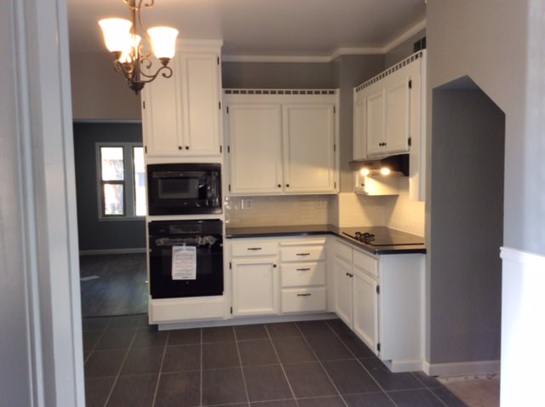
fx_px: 519
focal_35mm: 33
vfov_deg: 42.8
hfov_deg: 55.4
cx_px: 272
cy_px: 204
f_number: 2.4
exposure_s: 1/24
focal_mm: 3.3
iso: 64
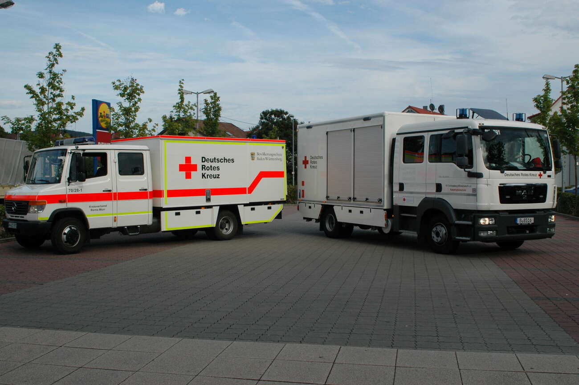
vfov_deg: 36.8
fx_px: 578
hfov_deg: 53.2
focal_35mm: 36
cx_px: 290
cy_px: 192
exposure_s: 1/400
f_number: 10
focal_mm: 24
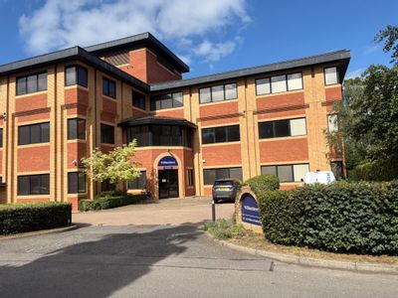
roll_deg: +3.7
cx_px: 199
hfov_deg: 67.3
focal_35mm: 26
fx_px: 299
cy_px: 149
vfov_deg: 53.1
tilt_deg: +8.1
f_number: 1.6
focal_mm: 5.96
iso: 50
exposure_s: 1/3125
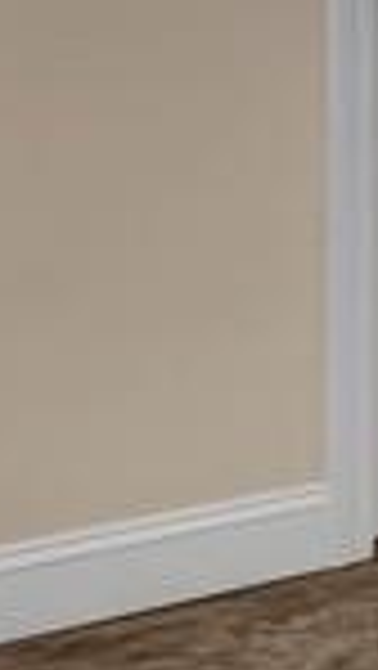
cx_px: 1674
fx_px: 1921
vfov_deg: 19.1
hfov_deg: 7.1
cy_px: -54
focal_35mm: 108
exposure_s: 1/10
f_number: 8
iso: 200
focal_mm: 10
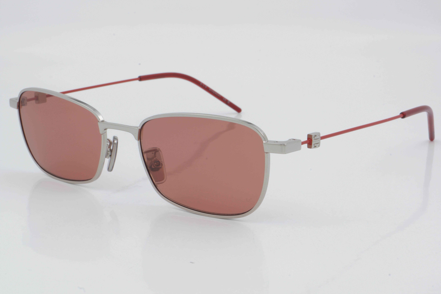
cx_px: 220
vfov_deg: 18.2
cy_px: 147
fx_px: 919
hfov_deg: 27.0
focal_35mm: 75
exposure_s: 1/3
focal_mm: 50
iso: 100
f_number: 29
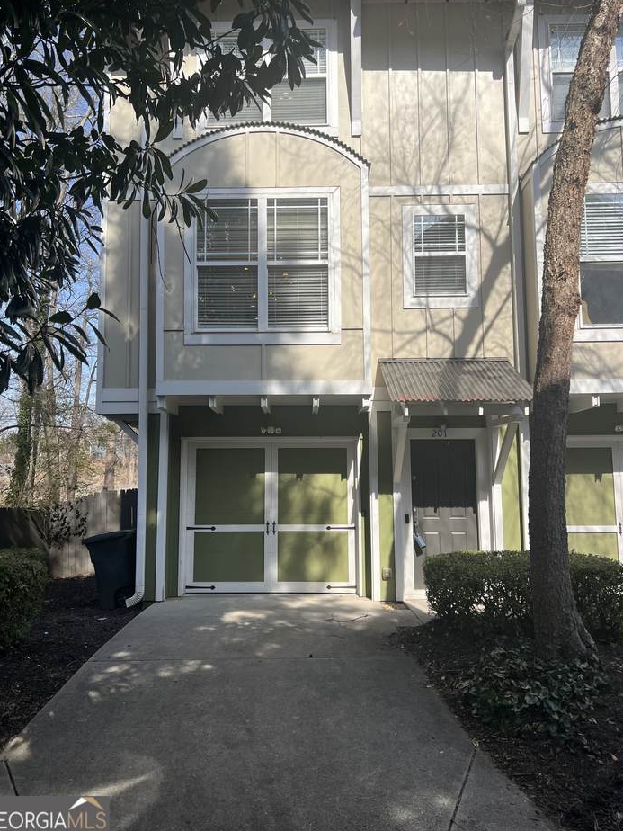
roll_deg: +0.6
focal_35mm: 27
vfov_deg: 65.3
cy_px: 407
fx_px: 648
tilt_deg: +6.0
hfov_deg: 51.3
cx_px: 304
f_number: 1.5
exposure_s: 1/3356
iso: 50
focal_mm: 5.7
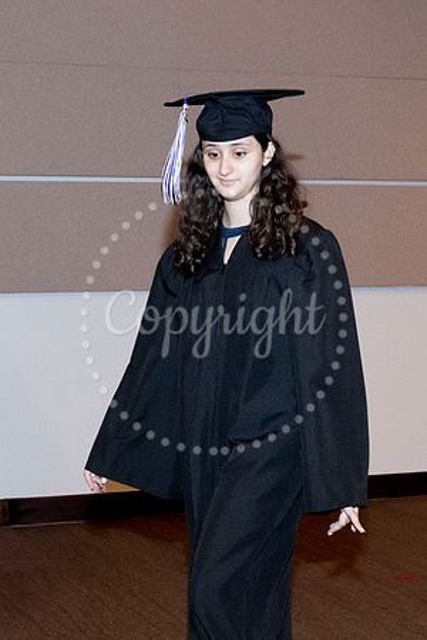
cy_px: 386
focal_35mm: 71
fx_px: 1271
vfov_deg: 28.2
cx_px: 214
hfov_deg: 19.1
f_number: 7.1
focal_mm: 35
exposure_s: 1/200
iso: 6400
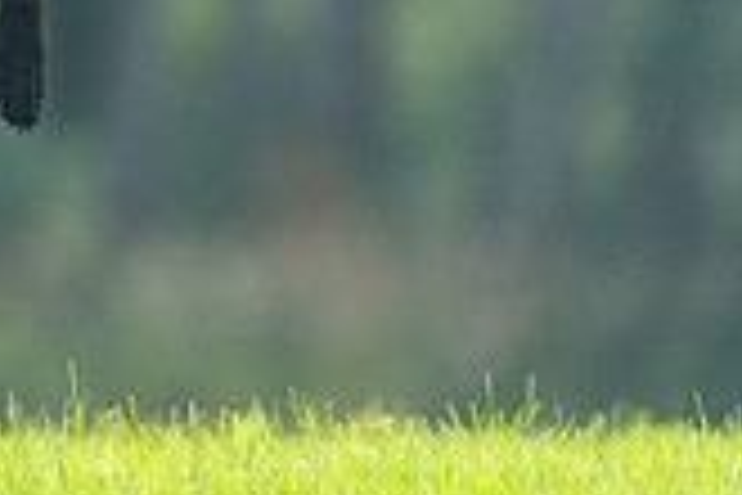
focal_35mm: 1807
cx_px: -89
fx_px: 37241
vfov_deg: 0.8
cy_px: -183
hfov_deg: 1.1
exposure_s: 1/4000
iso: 4000
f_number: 6.3
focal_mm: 500
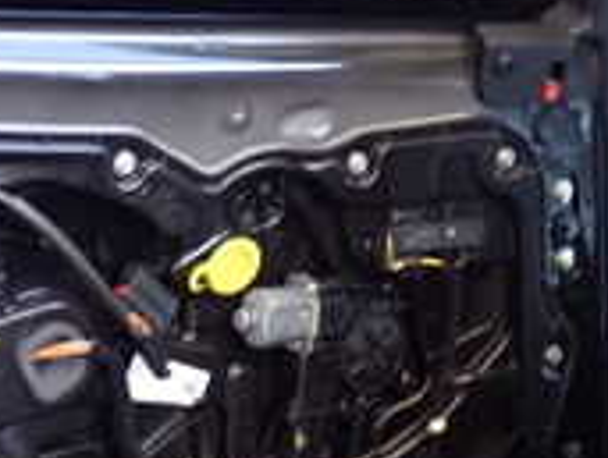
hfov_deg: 18.6
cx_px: 156
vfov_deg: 14.1
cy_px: 174
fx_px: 1848
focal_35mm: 105
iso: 200
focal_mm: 5.4
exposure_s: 1/30
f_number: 2.3
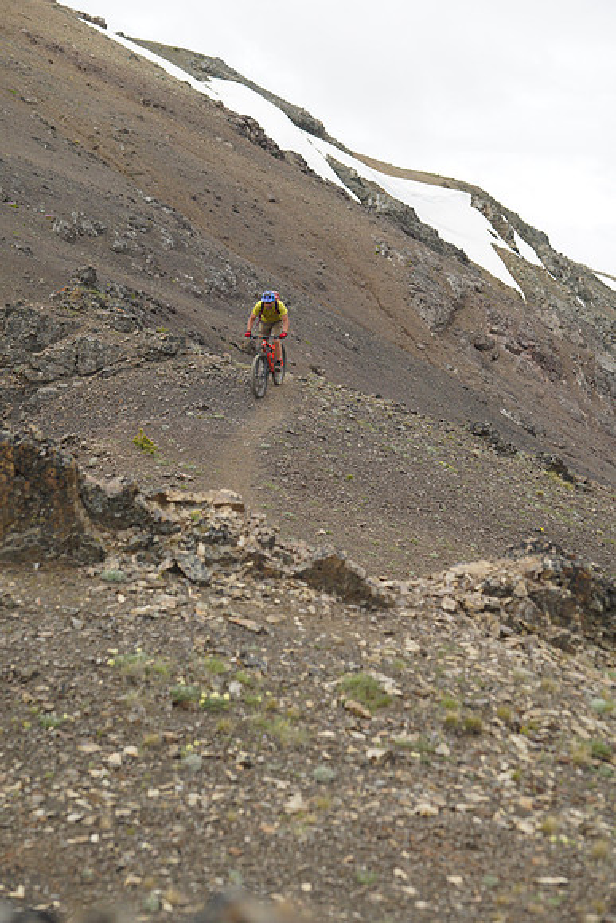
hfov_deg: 12.0
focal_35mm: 114
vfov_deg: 17.9
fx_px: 2924
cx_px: 308
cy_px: 462
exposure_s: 1/1000
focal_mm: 114
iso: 1250
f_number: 5.6
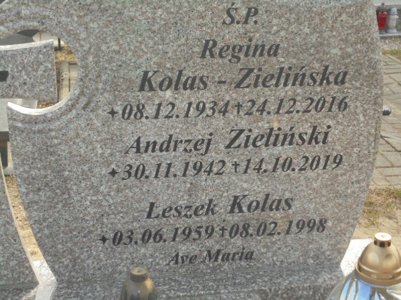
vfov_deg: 22.9
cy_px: 150
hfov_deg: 30.3
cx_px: 200
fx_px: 741
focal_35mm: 64
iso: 100
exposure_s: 1/100
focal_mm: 11.5
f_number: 5.6
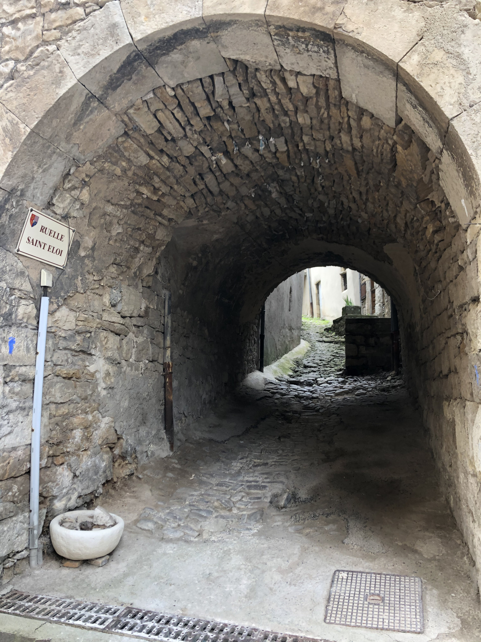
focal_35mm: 28
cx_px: 240
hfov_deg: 49.7
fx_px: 519
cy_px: 321
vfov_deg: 63.4
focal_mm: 4
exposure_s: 1/120
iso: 40
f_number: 1.8
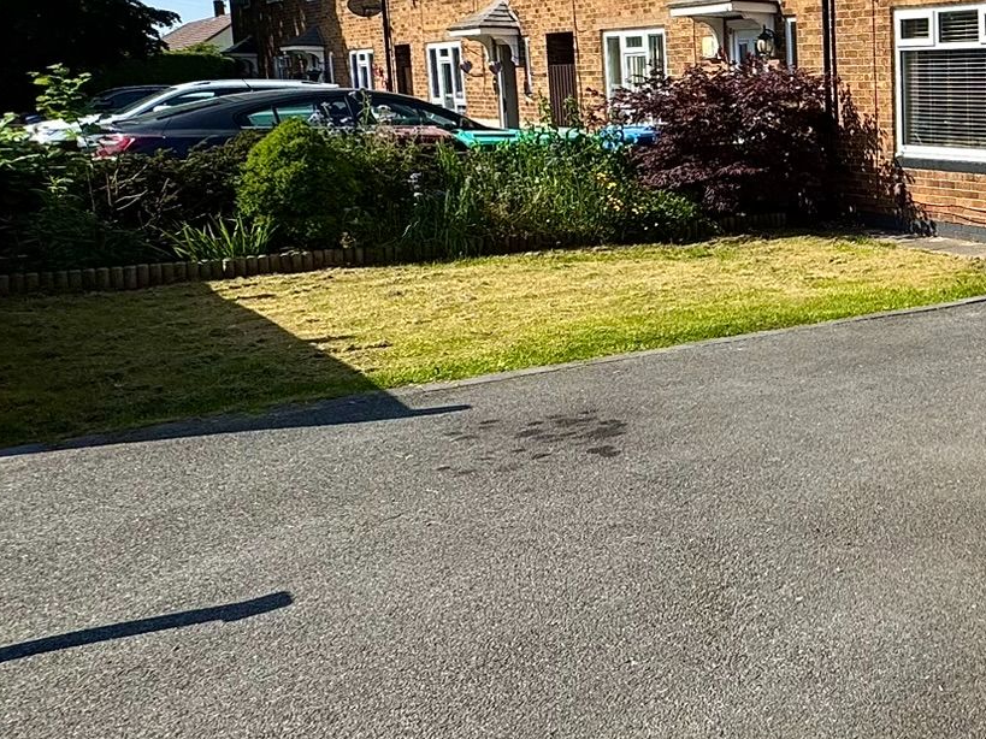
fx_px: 997
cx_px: 1164
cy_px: 211
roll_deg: +0.0
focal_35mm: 35
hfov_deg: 39.3
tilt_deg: -6.9
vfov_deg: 39.9
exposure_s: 1/1672
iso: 40
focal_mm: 2.22
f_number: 2.2
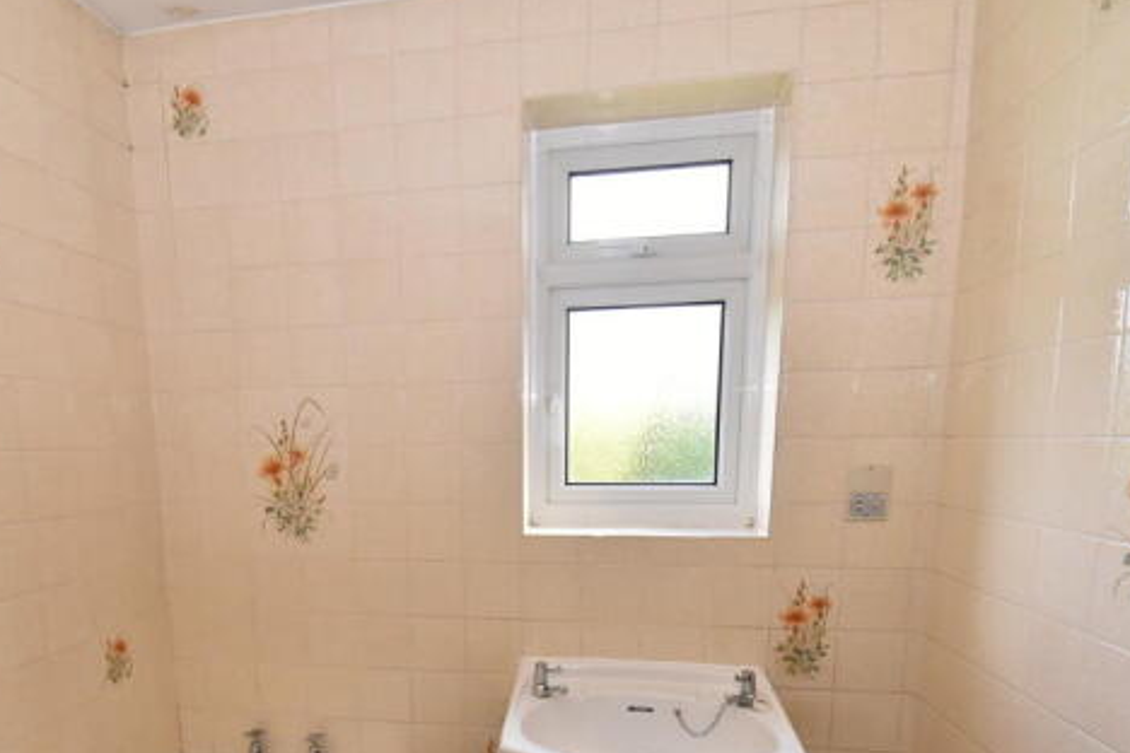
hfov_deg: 80.1
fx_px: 659
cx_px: 443
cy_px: 515
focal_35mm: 21
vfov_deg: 57.9
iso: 800
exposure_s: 1/60
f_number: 7.1
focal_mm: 10
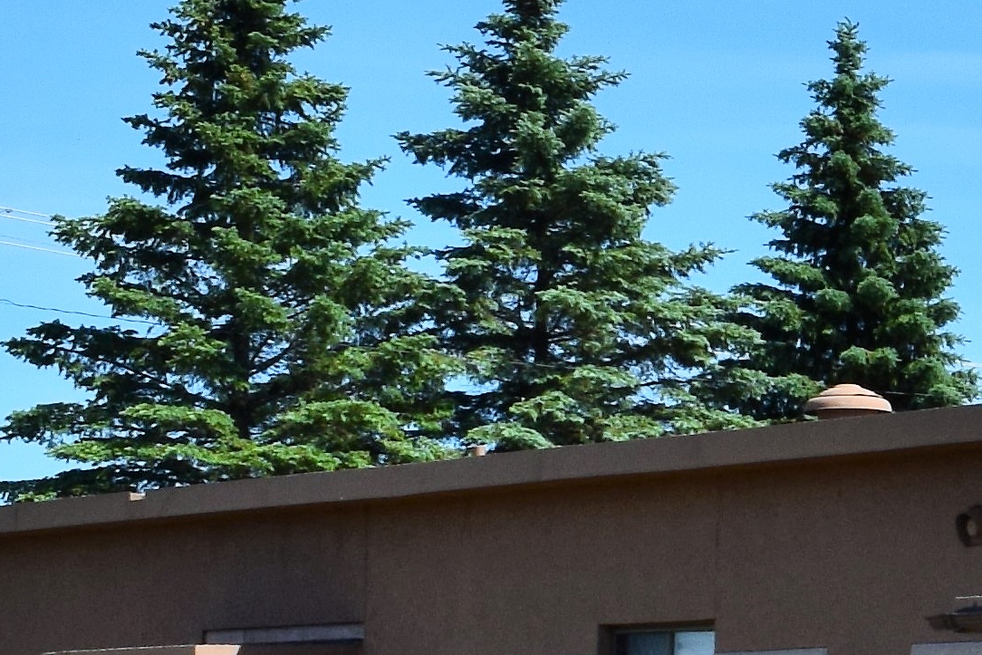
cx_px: 2230
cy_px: 601
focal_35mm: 166
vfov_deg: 8.2
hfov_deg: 10.8
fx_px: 4528
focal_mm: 20
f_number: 11
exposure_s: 1/500
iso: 400
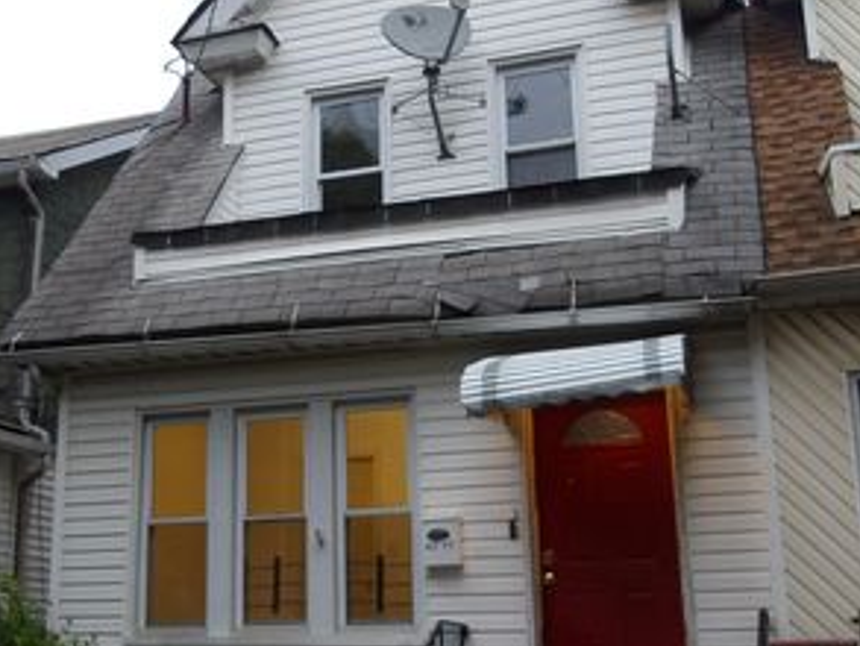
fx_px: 1143
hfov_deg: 41.1
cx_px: 376
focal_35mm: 46
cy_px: 324
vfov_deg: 31.5
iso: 223
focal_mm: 4.9
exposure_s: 1/60
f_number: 3
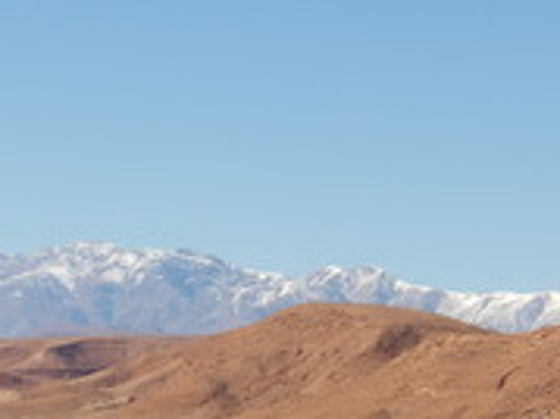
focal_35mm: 242
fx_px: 3912
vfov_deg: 6.1
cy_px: 397
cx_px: 341
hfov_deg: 8.2
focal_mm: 19.6
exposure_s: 1/301
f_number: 6.6
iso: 100
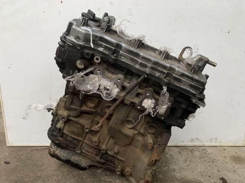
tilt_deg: -13.0
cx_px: 122
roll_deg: +0.8
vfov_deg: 53.0
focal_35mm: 26
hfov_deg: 67.3
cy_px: 92
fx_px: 184
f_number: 1.8
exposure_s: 1/121
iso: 64
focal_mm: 4.25
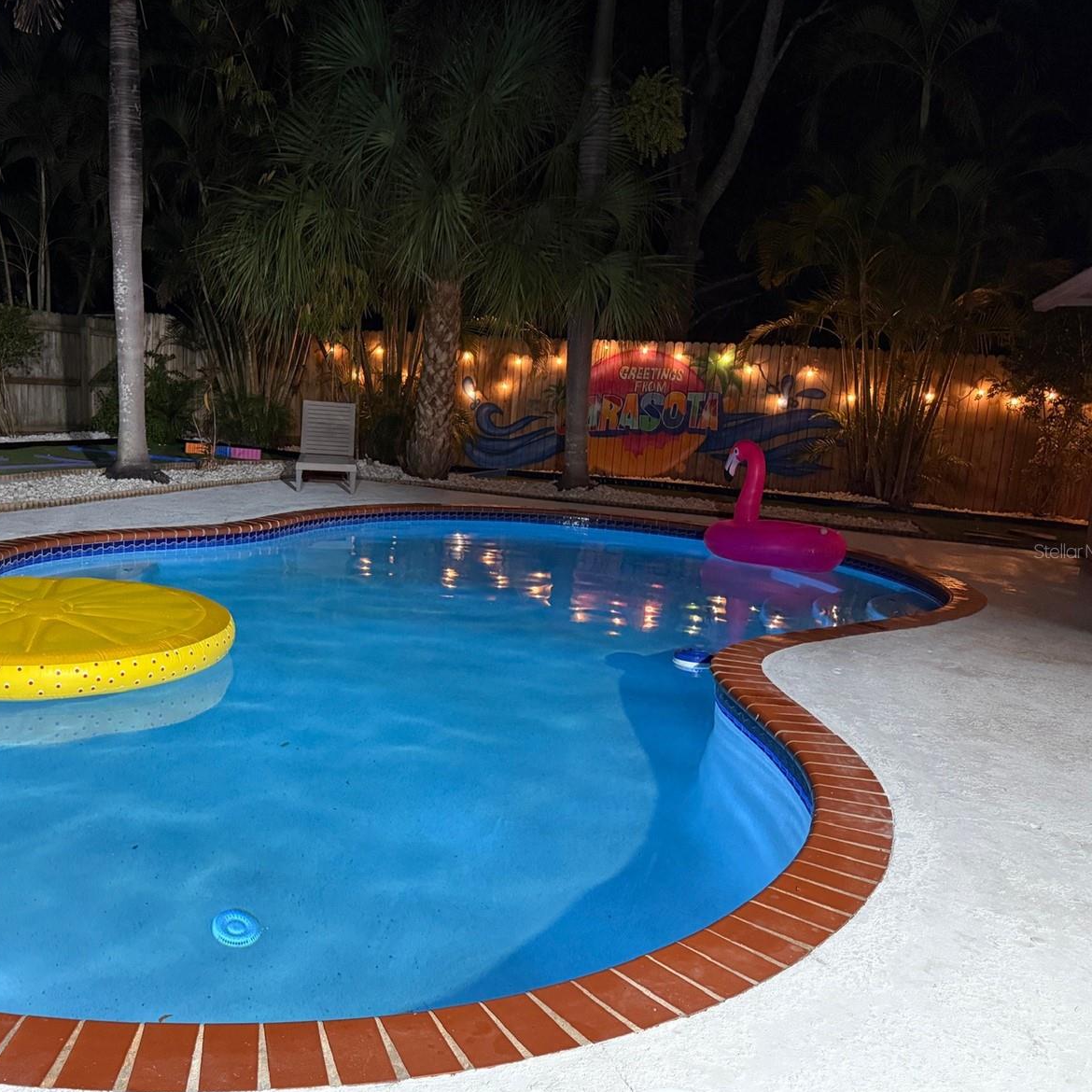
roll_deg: -3.8
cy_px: 551
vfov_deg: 55.6
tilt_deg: -9.4
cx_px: 375
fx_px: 1035
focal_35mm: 29
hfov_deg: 54.6
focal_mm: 6.76
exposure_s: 1/60
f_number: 1.78
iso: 800
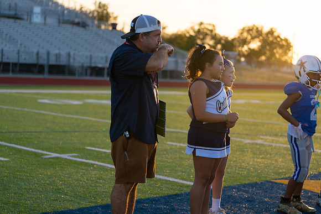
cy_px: 107
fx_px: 624
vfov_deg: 19.5
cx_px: 160
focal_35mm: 70
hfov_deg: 28.8
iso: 200
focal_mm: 70
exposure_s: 1/1000
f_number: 2.8
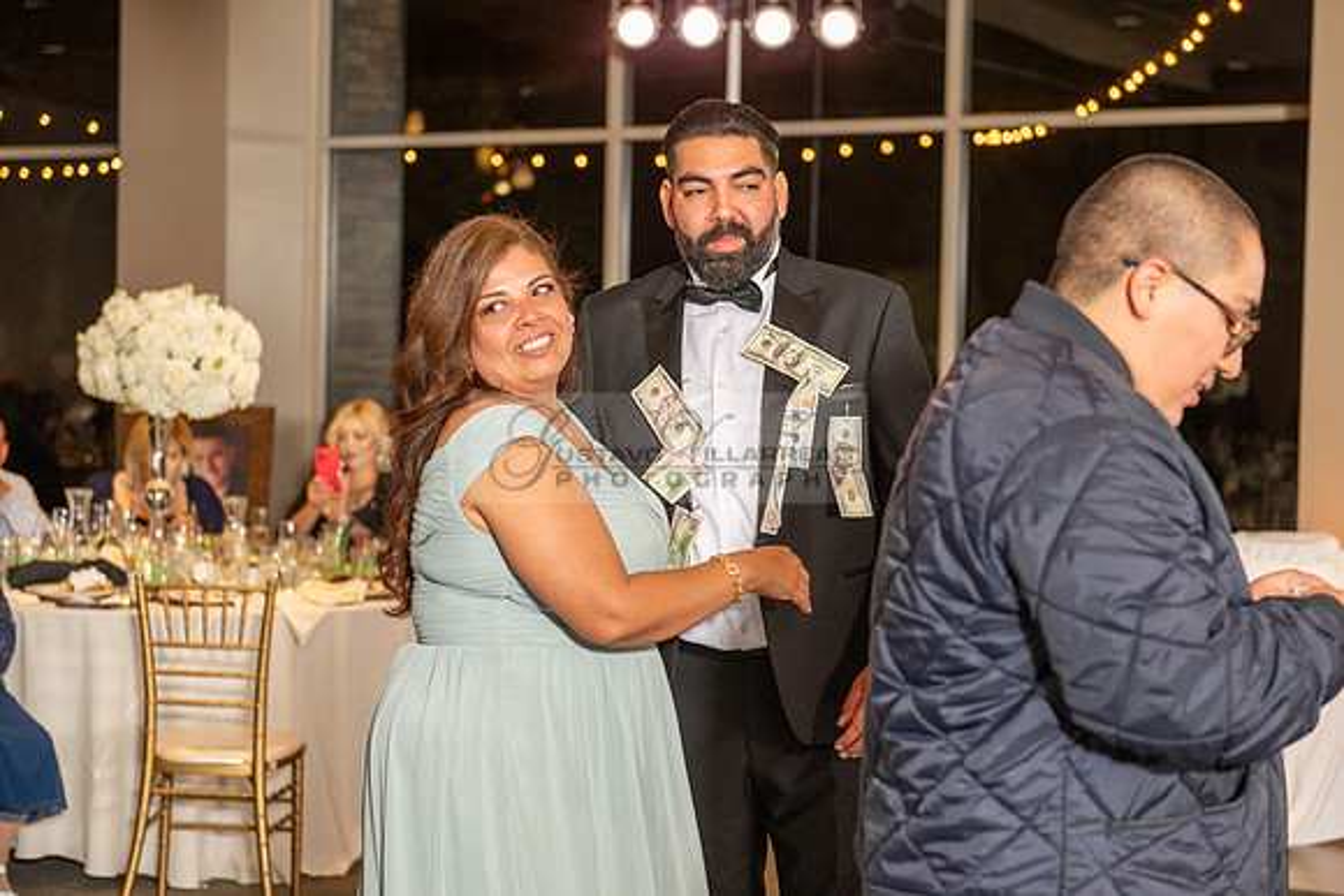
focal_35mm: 70
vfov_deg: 19.5
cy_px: 448
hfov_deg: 28.8
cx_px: 672
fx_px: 2614
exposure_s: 1/160
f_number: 3.5
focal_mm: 70
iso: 800
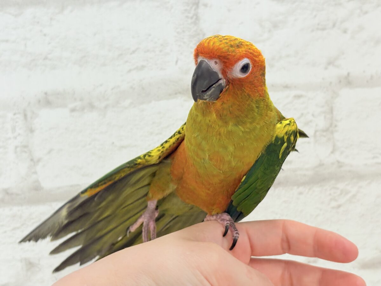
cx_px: 190
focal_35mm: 52
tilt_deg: -1.0
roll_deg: +4.7
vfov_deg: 28.0
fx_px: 572
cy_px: 143
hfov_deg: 36.8
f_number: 1.6
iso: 100
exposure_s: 1/100
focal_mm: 5.96
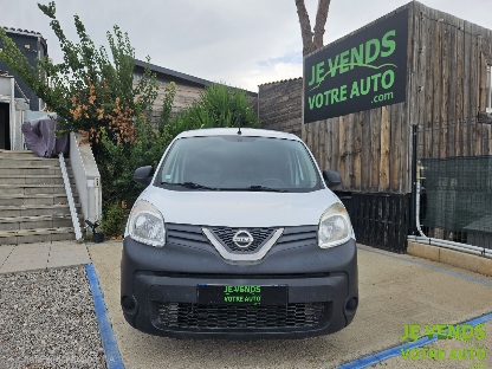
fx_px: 327
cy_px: 184
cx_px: 246
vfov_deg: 58.9
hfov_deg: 73.9
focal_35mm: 23
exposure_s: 1/526
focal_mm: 5.4
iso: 25
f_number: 1.8
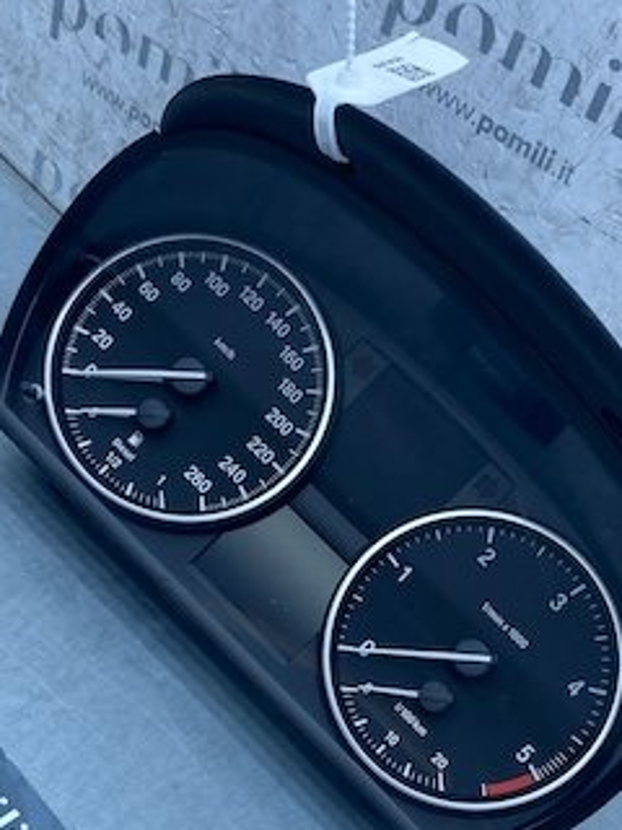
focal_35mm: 52
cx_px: 332
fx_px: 1246
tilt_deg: -50.0
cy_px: 641
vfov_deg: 35.8
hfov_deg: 28.0
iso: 32
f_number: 1.8
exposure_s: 1/693
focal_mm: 4.25
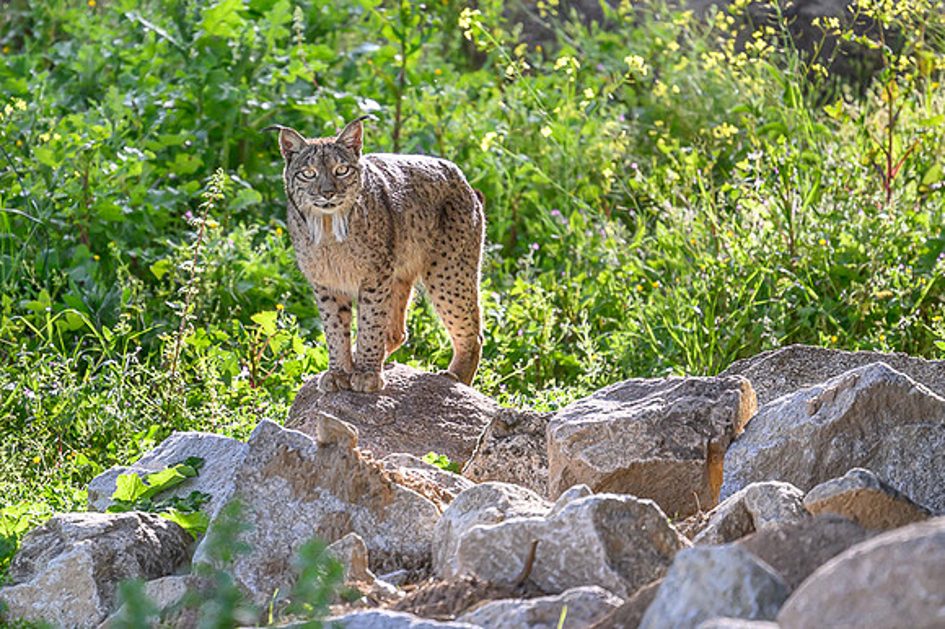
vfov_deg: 1.5
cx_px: 274
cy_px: 248
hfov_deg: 2.3
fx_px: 24052
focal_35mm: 917
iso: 900
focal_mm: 560
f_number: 4
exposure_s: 1/2000
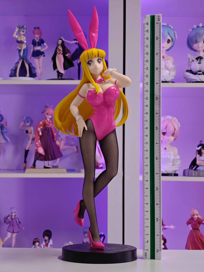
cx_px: 102
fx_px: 629
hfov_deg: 18.4
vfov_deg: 24.4
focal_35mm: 80
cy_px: 136
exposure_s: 1/28.6
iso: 400
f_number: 2.4
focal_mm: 7.48
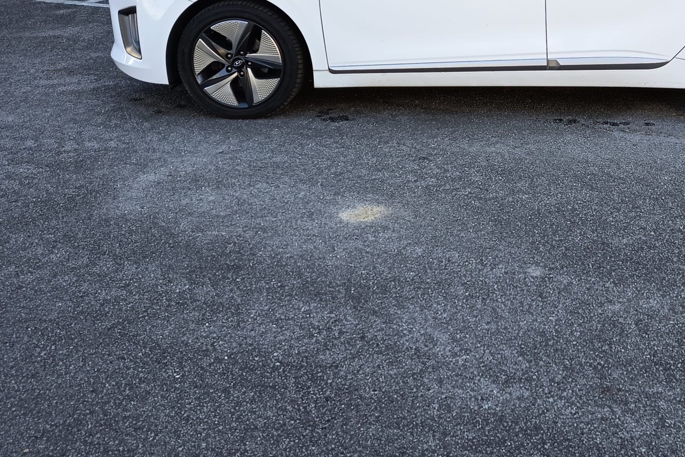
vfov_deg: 27.8
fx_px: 875
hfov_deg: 41.6
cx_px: 505
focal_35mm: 46
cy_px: 20
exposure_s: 1/100
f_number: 1.7
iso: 60
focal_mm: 5.24
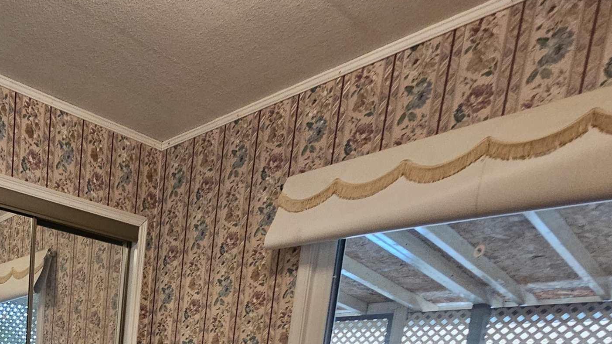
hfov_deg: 54.4
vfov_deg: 28.1
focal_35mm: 31
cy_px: 490
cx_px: 60
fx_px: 503
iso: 320
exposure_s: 1/40
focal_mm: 2.2
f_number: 2.2
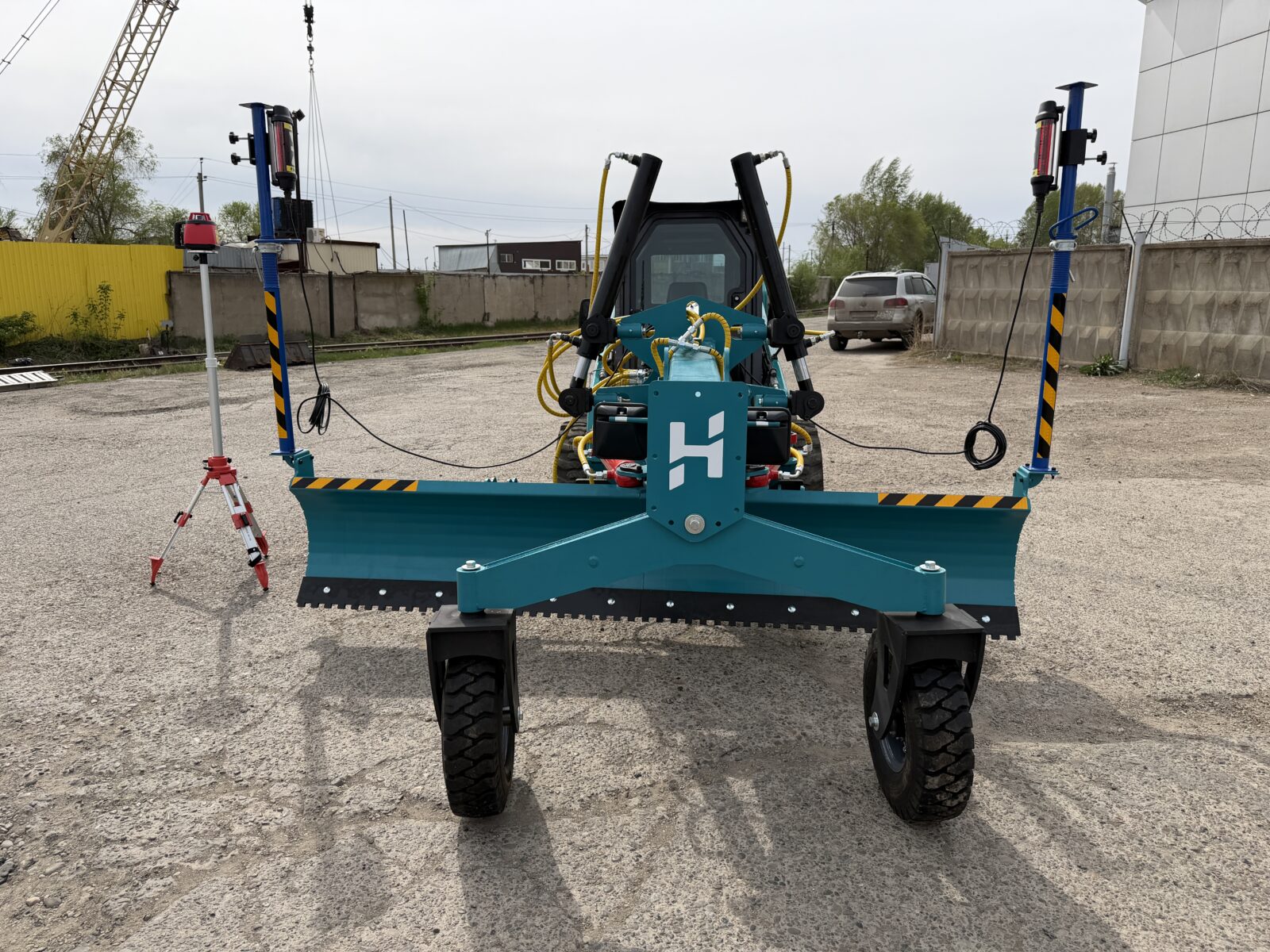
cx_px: 635
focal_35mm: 24
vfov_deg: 56.8
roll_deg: +0.3
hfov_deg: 71.6
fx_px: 881
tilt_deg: -13.7
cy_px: 476
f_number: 1.78
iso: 80
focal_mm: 6.76
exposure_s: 1/4673
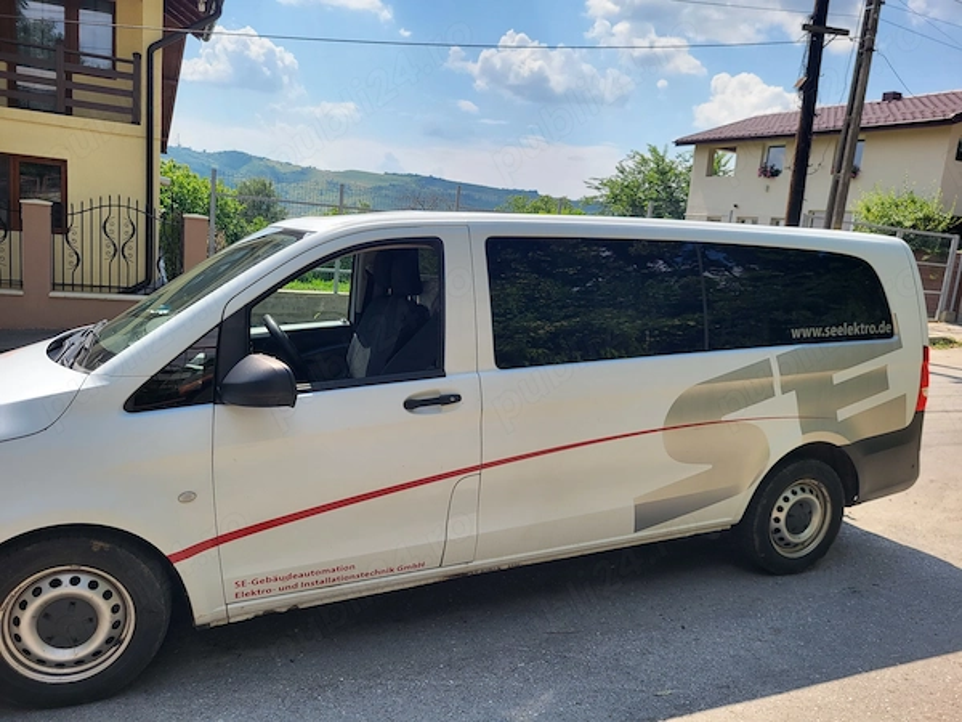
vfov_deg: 53.1
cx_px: 481
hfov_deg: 67.3
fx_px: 723
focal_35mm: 26
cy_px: 361
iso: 40
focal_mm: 5.4
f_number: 1.8
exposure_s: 1/1889
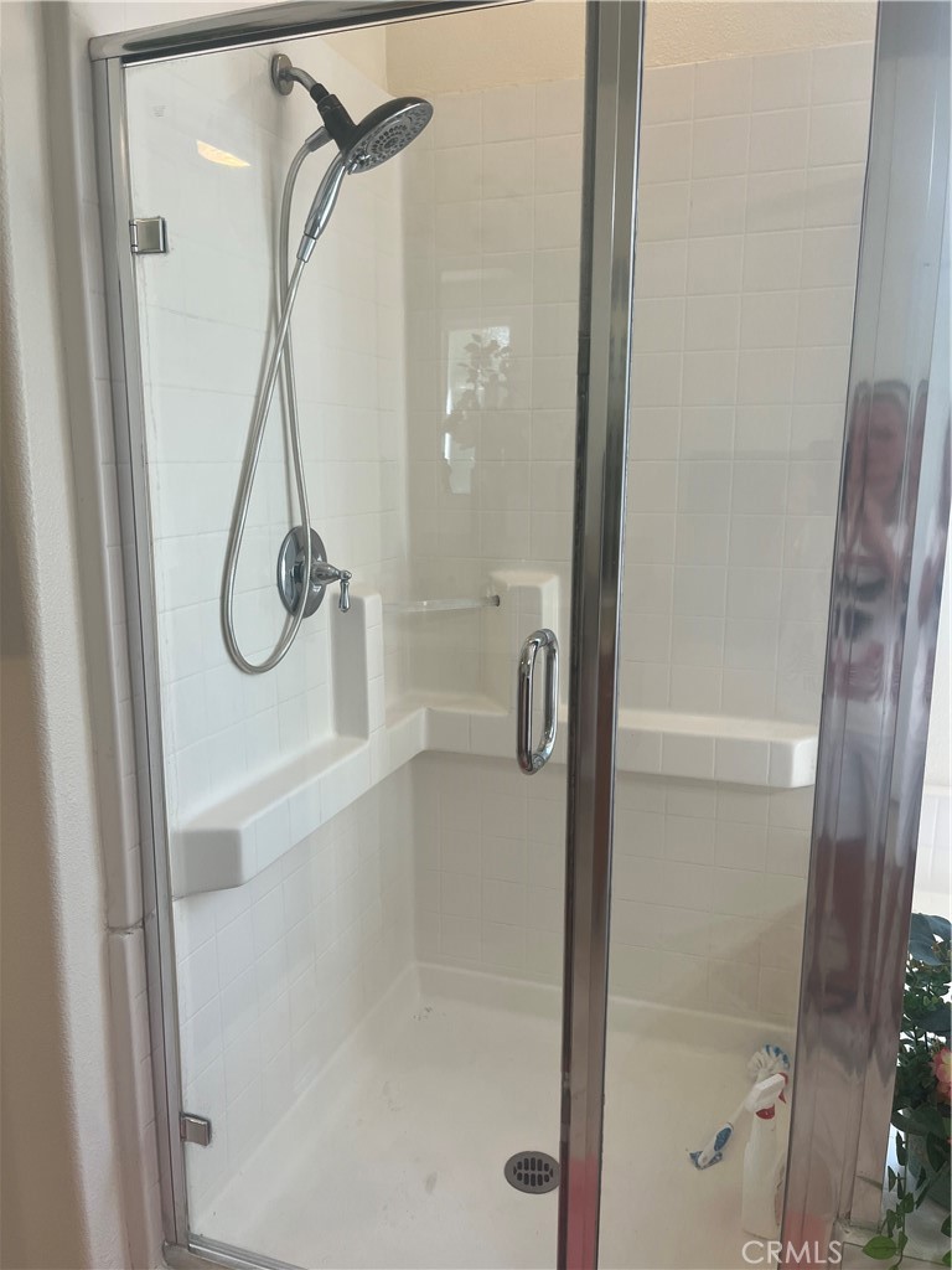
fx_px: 953
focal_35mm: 26
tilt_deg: -9.3
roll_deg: -0.8
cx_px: 476
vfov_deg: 67.3
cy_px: 635
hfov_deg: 53.1
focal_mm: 5.1
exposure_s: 1/120
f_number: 1.6
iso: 50
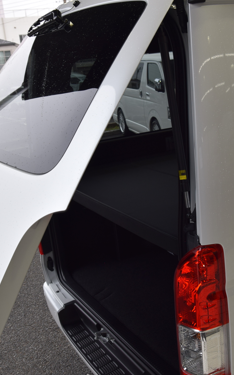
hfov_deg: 29.2
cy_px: 198
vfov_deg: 45.4
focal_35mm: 44
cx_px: 144
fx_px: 447
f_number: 6.3
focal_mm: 17
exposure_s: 1/160
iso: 200
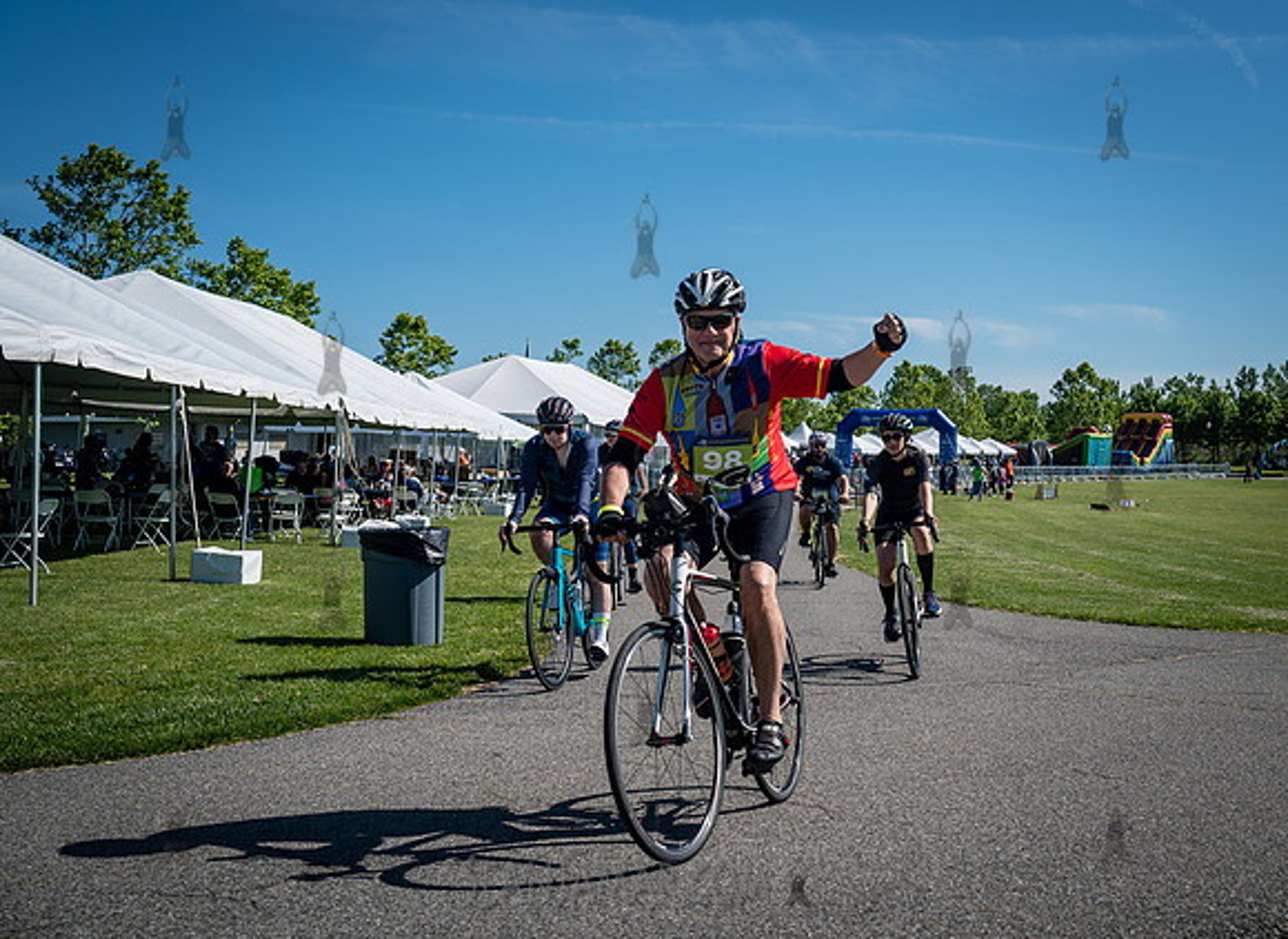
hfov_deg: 46.2
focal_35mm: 41
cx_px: 772
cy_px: 425
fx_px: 1502
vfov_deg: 34.7
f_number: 4.5
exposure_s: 1/1600
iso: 160
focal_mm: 35
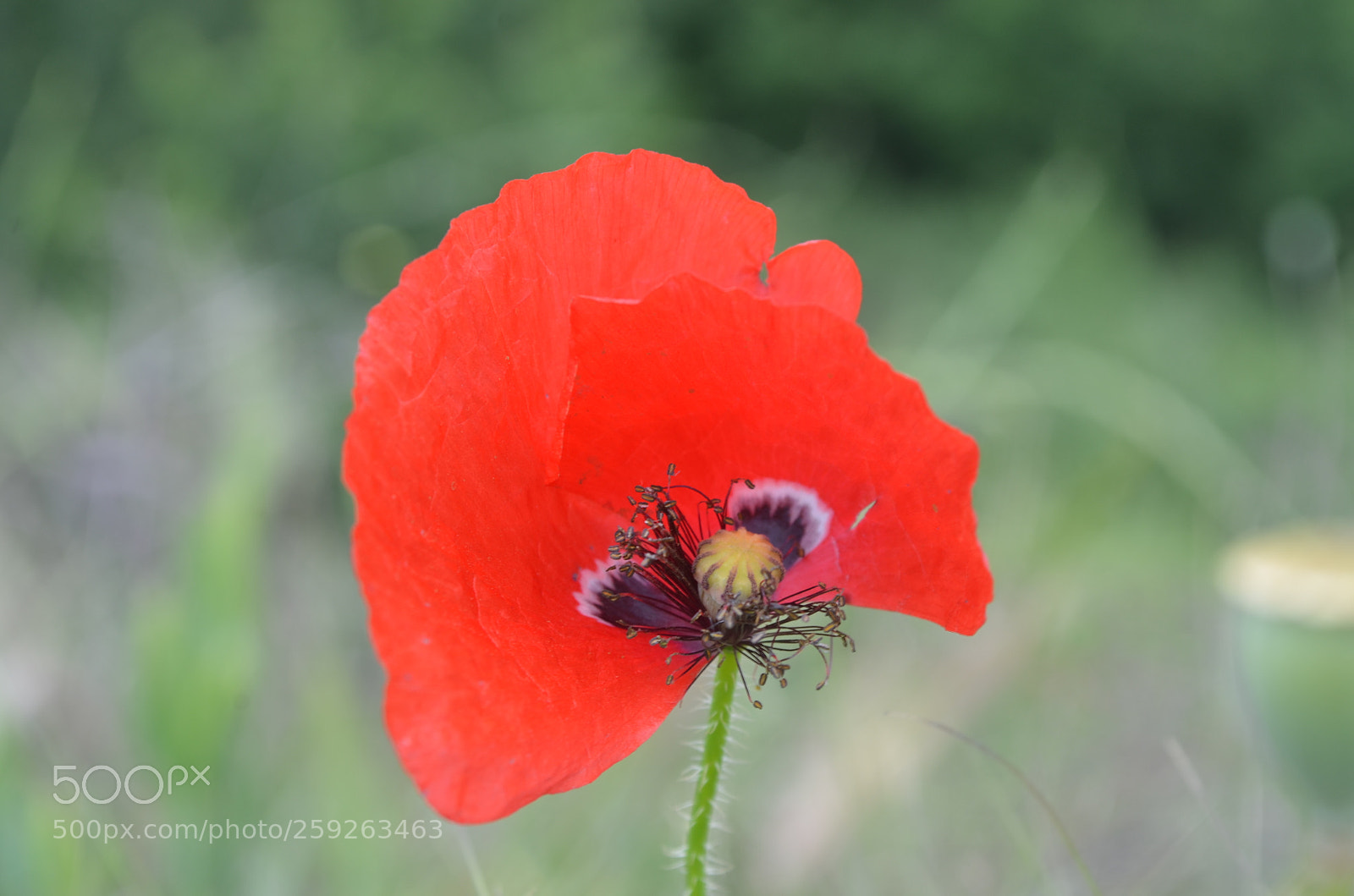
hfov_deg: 24.7
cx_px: 677
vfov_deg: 16.5
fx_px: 3096
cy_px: 448
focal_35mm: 82
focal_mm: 55
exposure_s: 1/60
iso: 110
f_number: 8
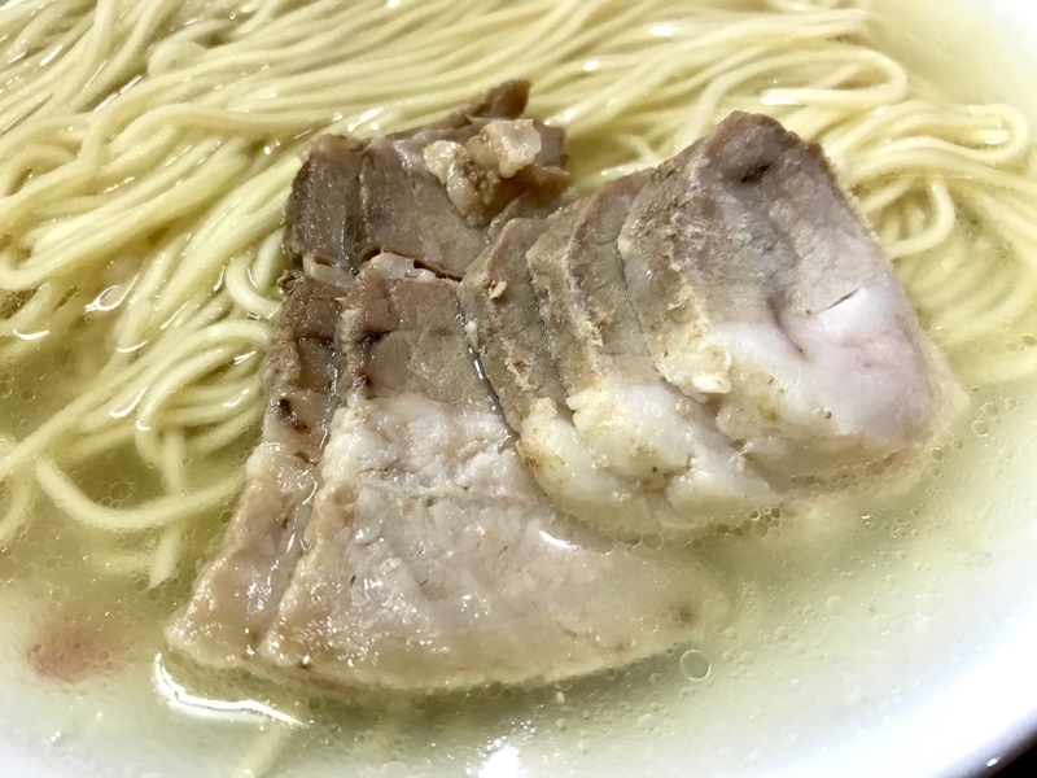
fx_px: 839
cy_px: 389
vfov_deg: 49.7
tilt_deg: -52.9
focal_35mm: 28
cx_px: 518
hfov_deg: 63.4
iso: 40
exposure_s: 1/15
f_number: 1.8
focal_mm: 3.99
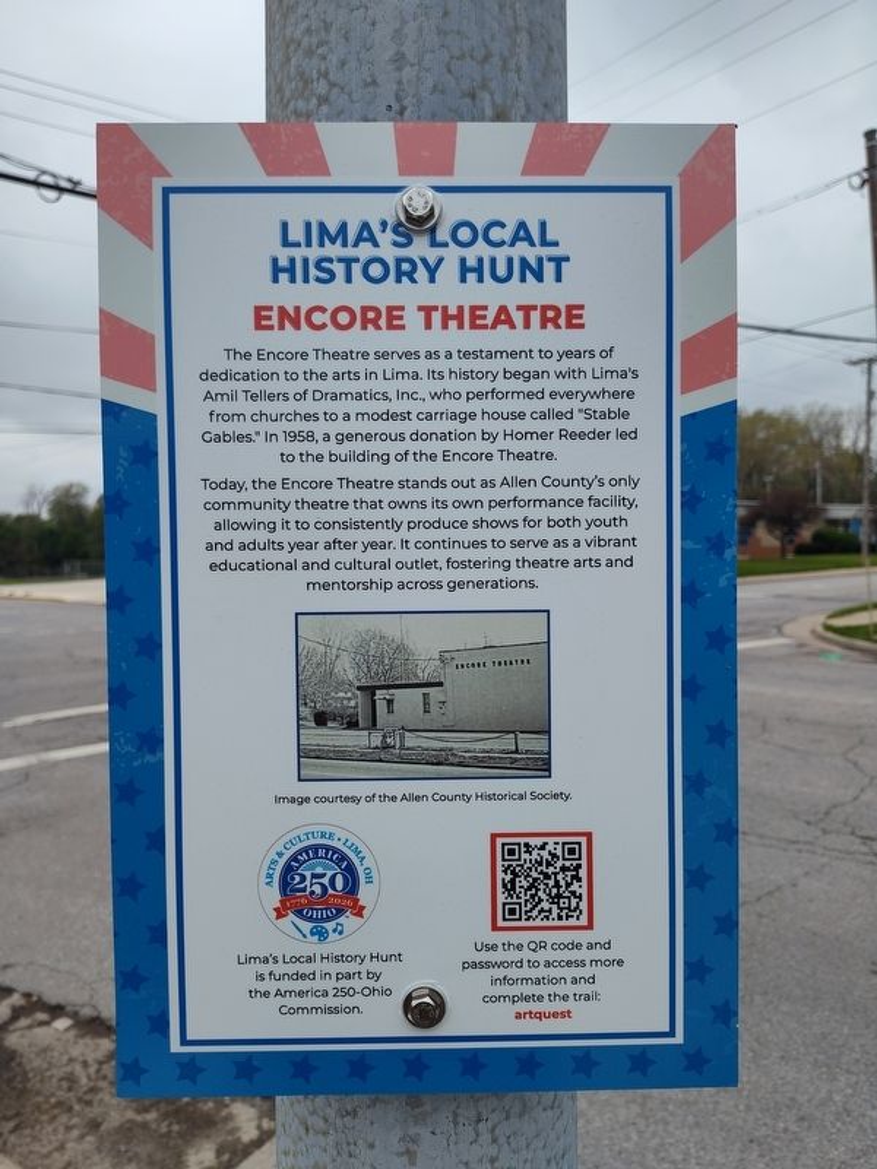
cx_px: 438
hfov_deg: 58.9
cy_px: 584
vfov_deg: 73.9
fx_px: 777
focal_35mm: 23
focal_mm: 5.56
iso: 100
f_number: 1.8
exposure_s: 1/1320
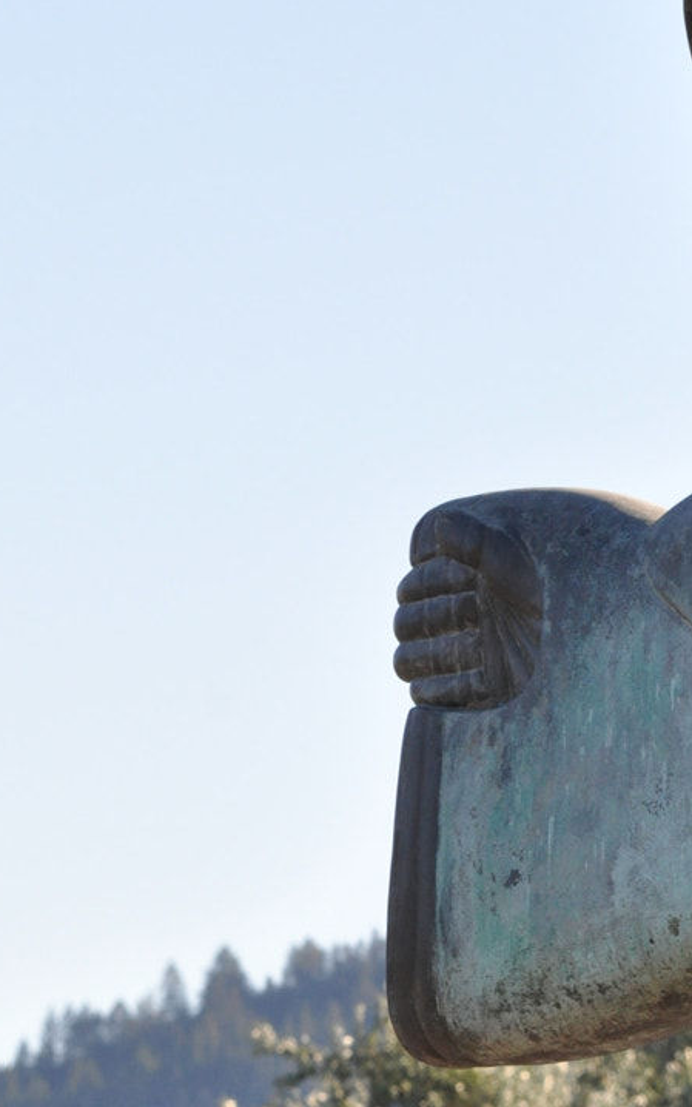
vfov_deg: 4.9
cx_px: 724
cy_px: 959
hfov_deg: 3.1
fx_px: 12823
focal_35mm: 425
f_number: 11
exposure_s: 1/400
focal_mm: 125
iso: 800
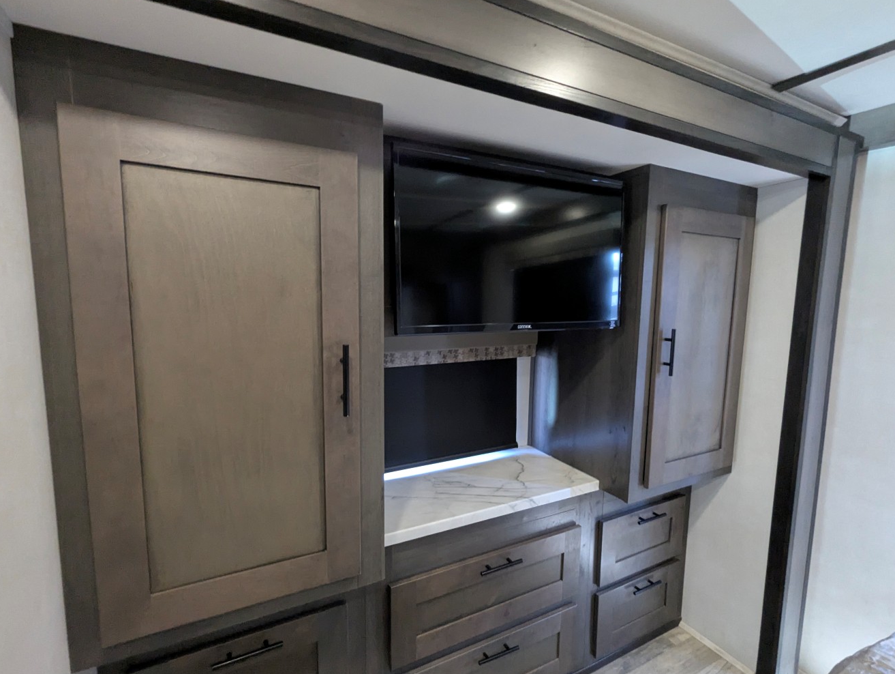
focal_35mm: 17
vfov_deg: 74.8
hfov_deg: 90.9
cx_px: 467
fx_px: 440
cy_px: 351
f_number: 2.2
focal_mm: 2.35
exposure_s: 1/36
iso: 472
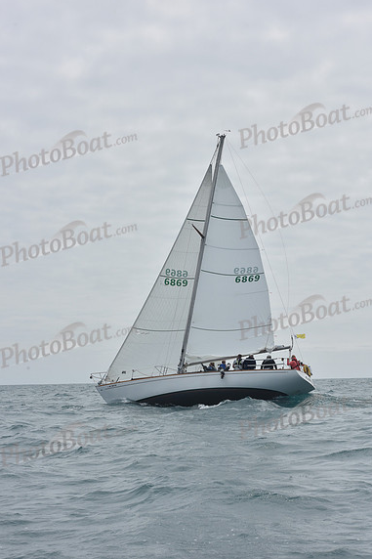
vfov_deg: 28.5
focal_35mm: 71
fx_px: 1101
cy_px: 279
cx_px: 188
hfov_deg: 19.2
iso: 250
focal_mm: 70
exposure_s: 1/800
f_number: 13
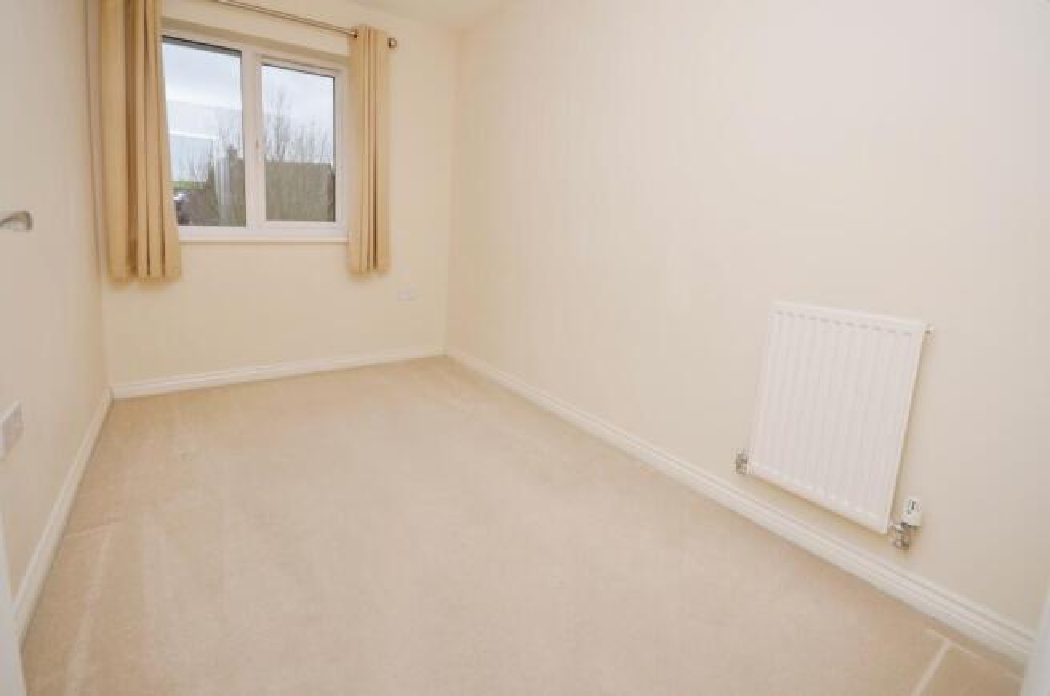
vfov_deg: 77.1
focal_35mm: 15
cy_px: 348
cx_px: 525
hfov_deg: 100.5
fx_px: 437
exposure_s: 1/200
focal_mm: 10
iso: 100
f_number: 6.3
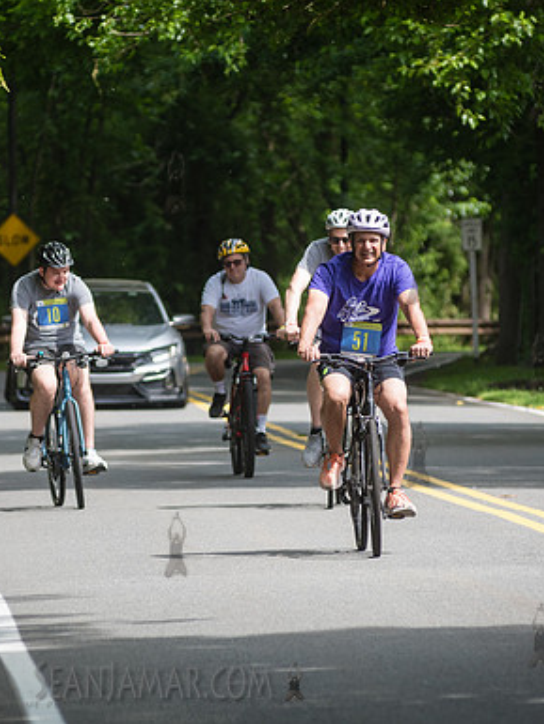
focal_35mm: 393
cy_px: 362
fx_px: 8230
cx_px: 175
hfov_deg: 3.8
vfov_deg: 5.0
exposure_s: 1/800
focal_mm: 200
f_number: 4.5
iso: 250
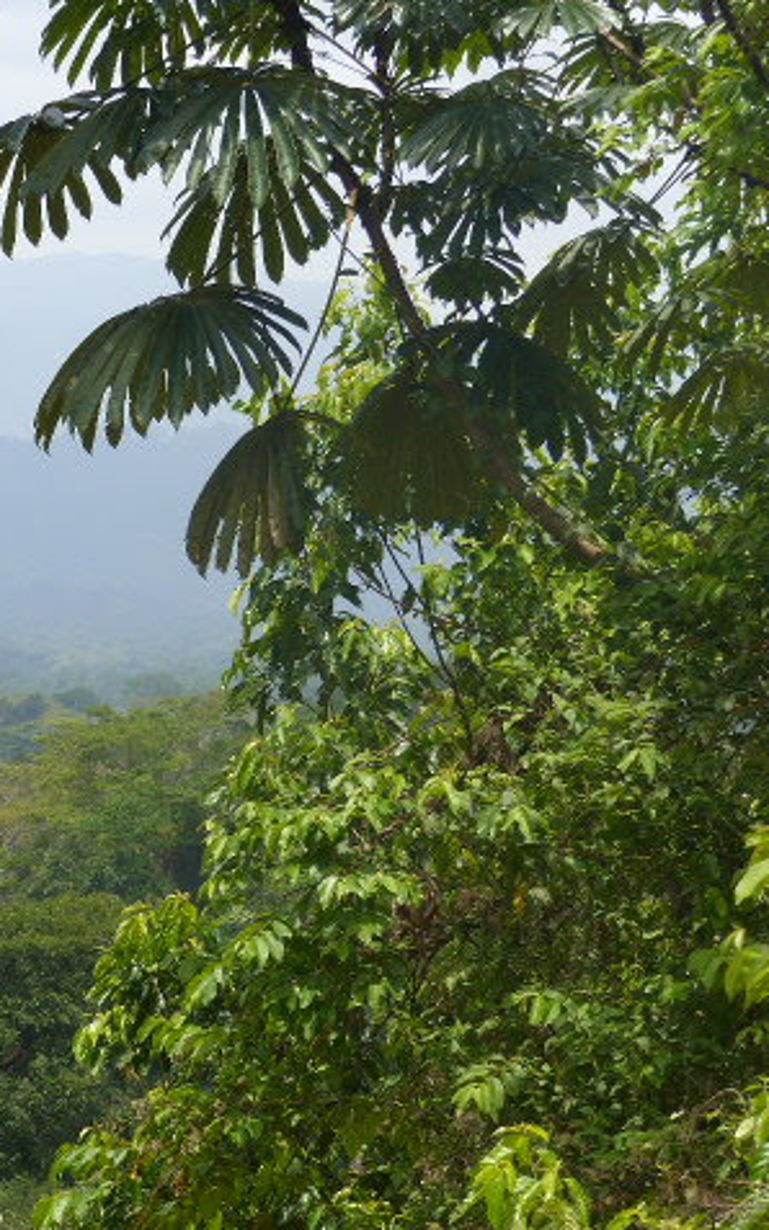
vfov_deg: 12.9
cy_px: 616
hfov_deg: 8.0
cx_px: -28
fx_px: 5434
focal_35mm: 162
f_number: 4
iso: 100
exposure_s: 1/640
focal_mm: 20.5
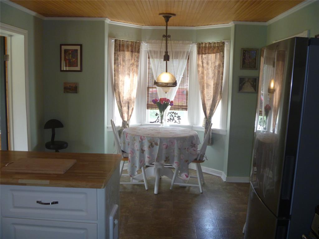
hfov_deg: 52.6
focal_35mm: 35
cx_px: 160
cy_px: 120
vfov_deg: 40.7
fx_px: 323
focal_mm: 6.3
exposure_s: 1/30
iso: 125
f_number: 3.5
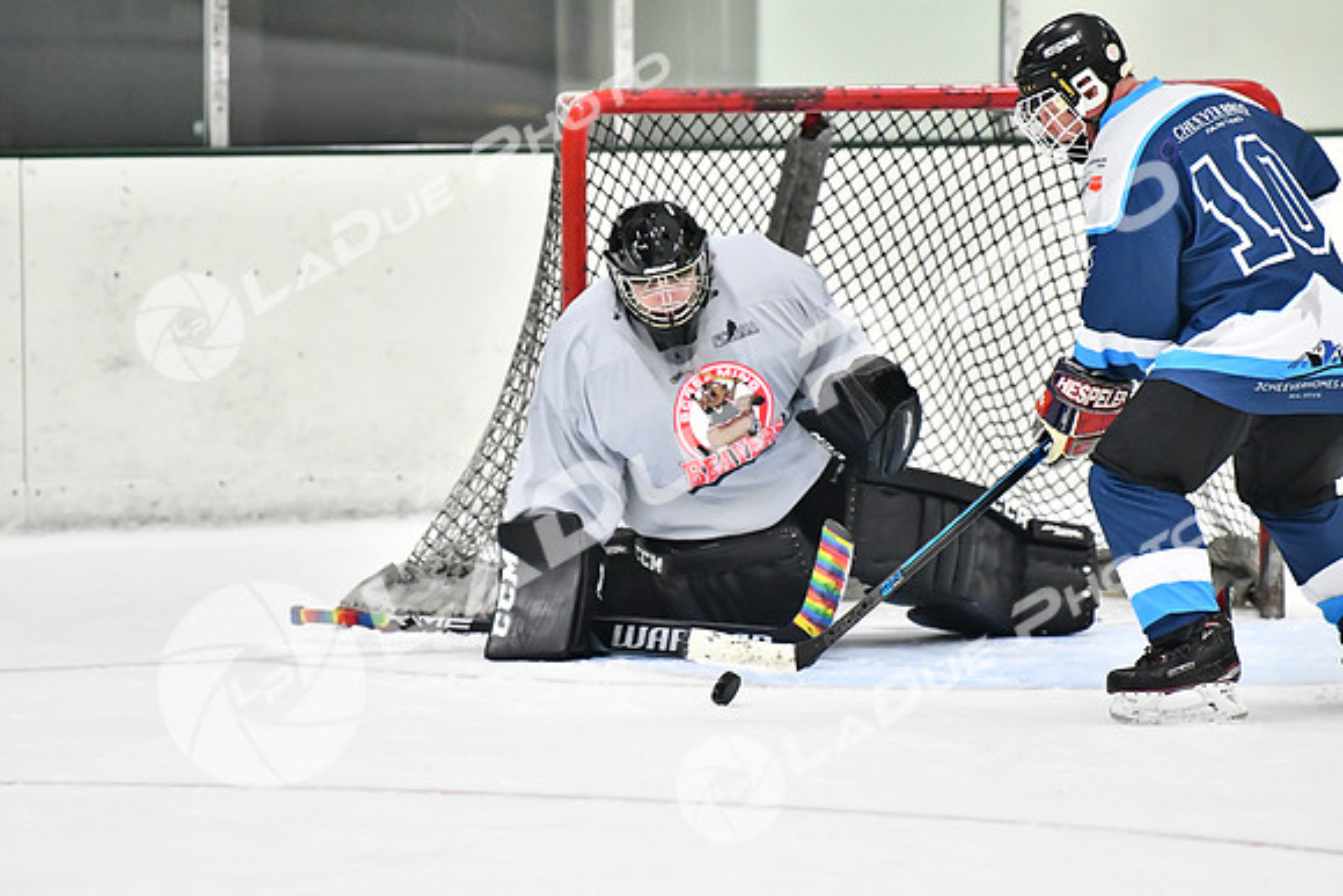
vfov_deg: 4.8
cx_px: 672
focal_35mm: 285
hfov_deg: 7.2
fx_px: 10634
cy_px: 448
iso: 6400
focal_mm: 190
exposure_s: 1/1250
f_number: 2.8
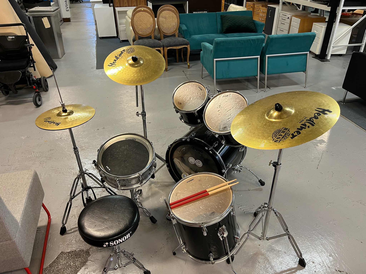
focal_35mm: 26
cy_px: 137
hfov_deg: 67.3
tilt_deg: -27.0
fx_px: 275
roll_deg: +0.4
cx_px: 183
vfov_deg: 53.1
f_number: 1.6
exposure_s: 1/50
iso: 100
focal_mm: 5.1
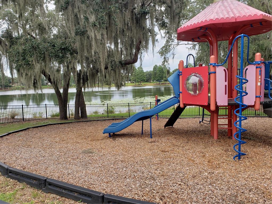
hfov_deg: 67.3
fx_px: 204
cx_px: 136
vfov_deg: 53.1
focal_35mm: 26
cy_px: 102
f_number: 2.4
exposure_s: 1/503
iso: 50
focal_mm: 4.3
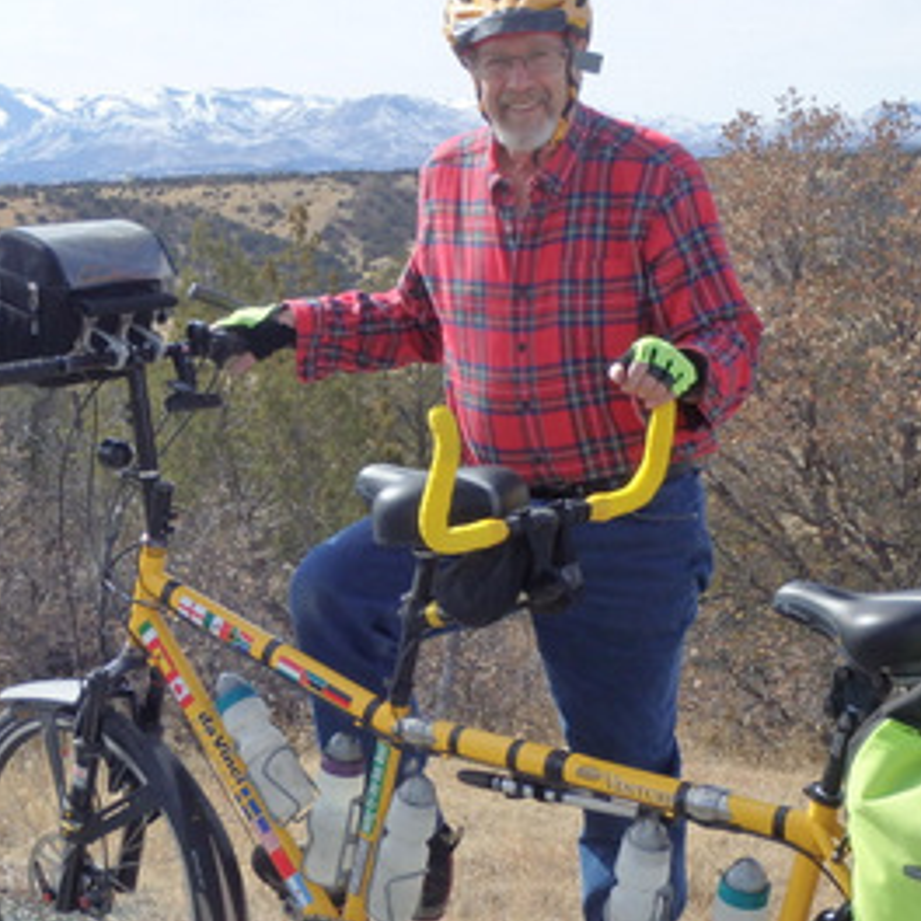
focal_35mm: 82
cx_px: 230
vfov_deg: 21.1
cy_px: 487
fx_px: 2468
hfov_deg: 21.0
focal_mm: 8.8
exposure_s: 1/640
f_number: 4.9
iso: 125
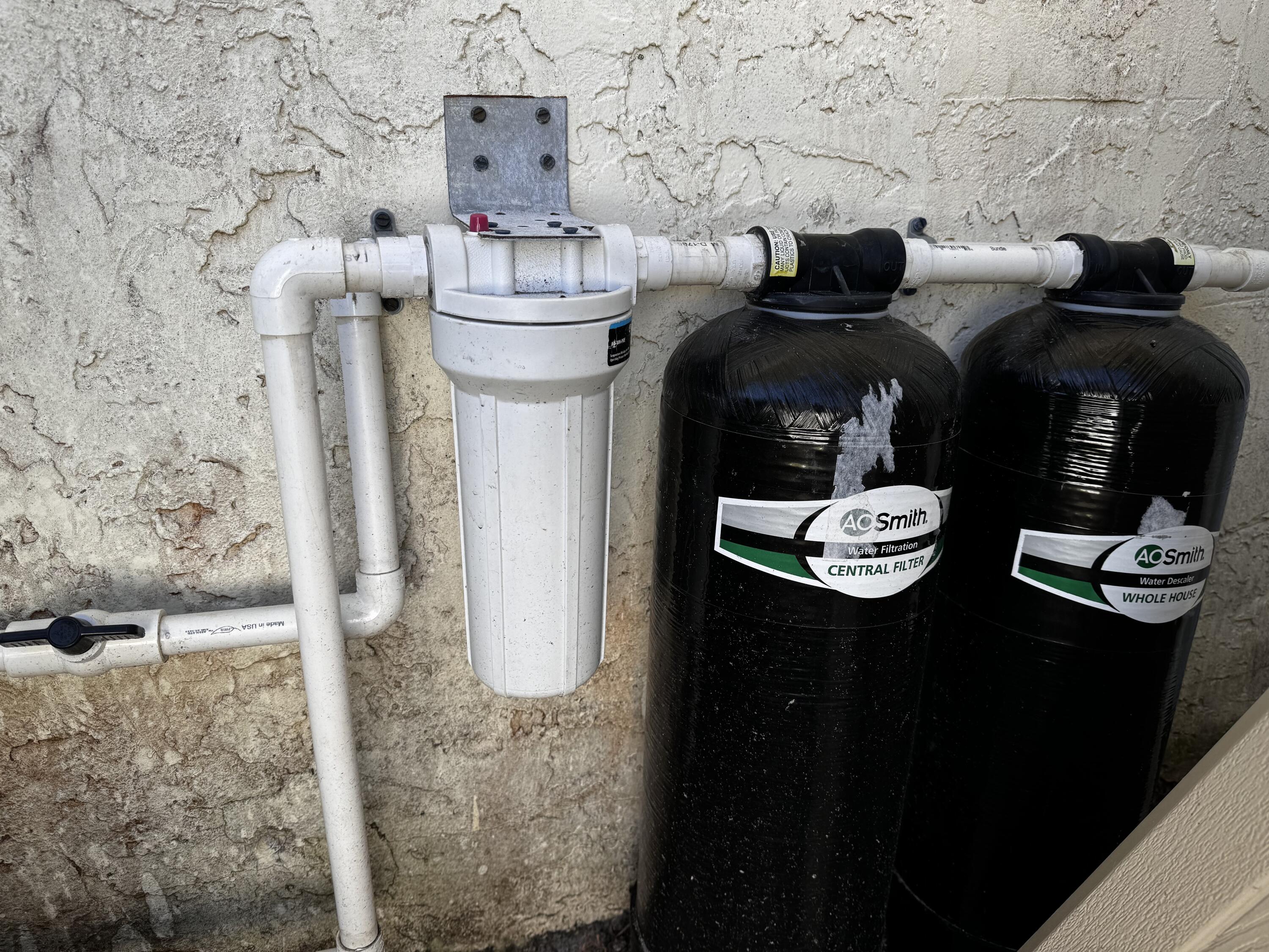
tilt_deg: -20.6
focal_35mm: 24
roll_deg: -1.7
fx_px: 880
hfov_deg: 71.6
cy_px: 476
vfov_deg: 56.8
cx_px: 634
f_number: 1.78
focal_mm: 6.86
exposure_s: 1/792
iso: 80
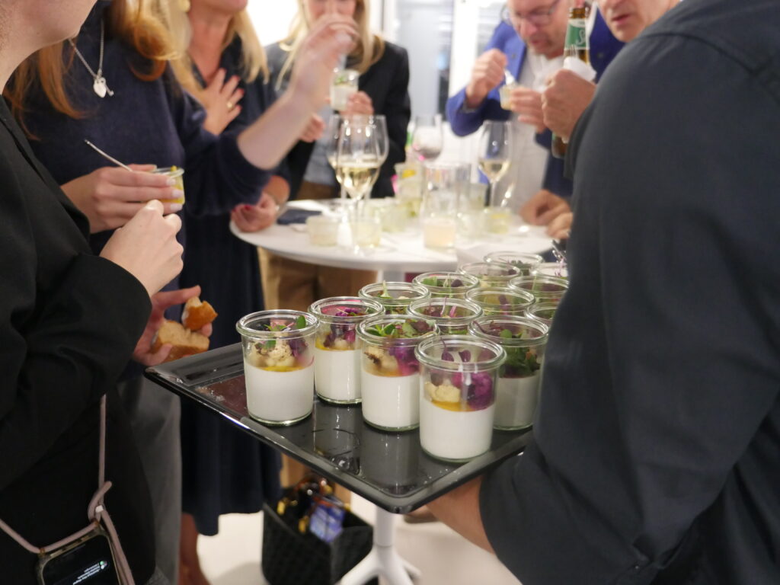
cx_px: 390
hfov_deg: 54.0
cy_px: 292
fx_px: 766
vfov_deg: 41.8
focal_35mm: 34
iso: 2500
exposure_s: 1/60
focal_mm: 17
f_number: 2.8
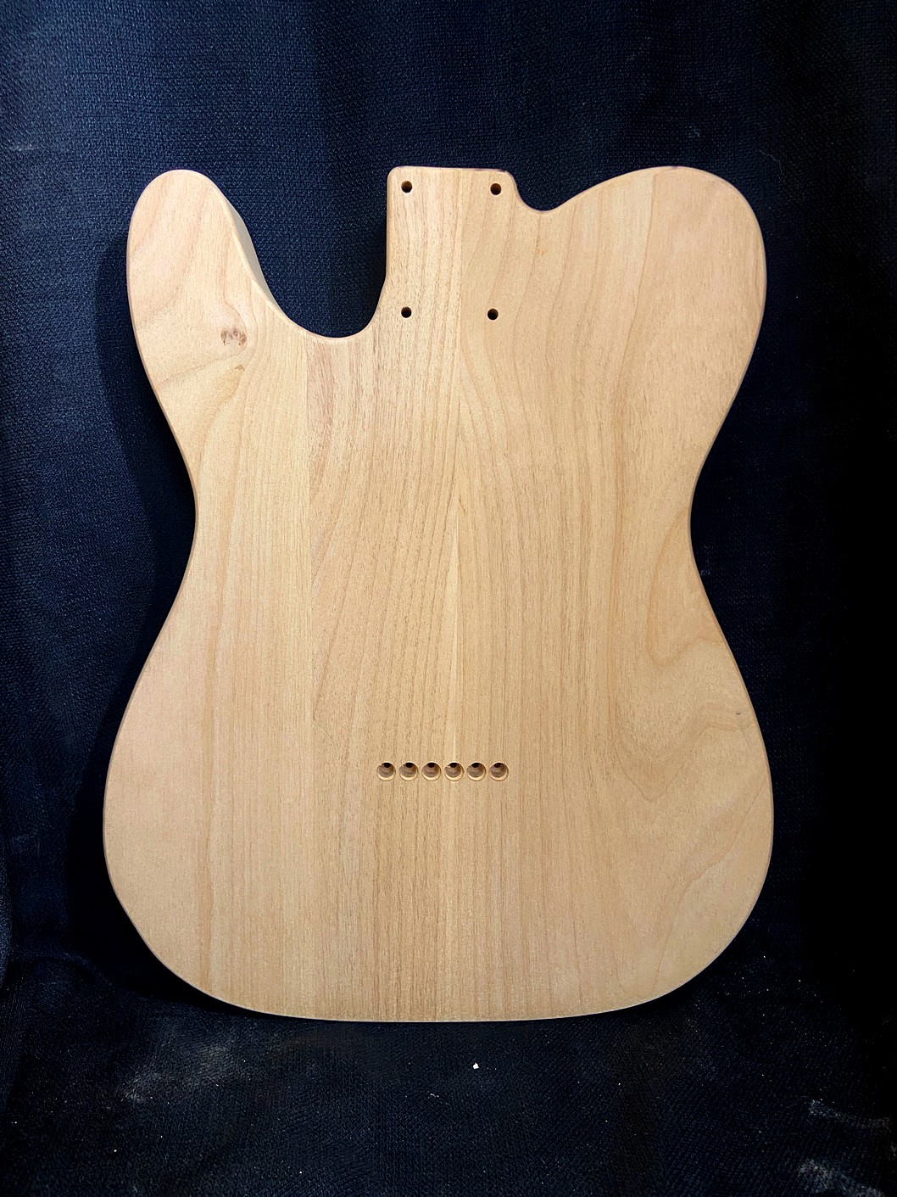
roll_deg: +1.3
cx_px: 448
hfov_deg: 53.1
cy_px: 598
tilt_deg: -10.6
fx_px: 898
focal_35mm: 26
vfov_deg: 67.3
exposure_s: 1/60
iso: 125
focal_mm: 4.25
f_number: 1.8
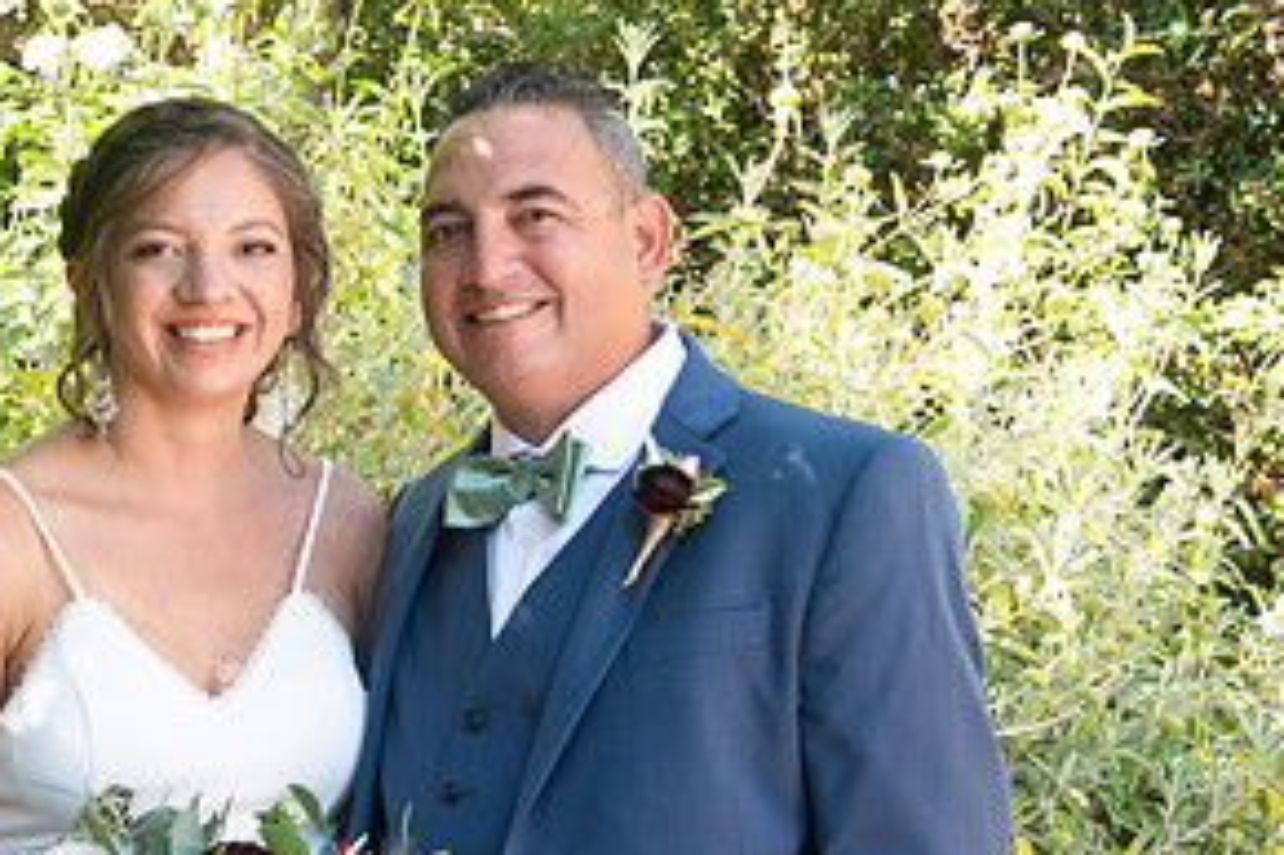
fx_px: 2994
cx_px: 252
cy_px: 698
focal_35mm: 84
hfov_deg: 23.8
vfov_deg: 16.1
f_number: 4.5
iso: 640
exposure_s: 1/400
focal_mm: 42
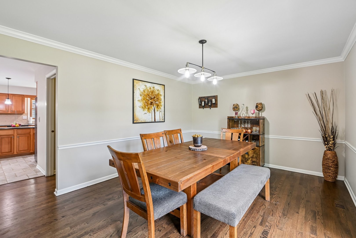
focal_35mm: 16
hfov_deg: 96.7
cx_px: 178
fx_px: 158
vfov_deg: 73.7
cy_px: 119
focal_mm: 16
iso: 400
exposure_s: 1/3.33
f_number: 13
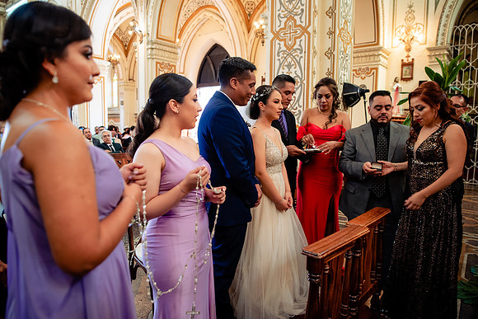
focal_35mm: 24
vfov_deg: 53.2
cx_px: 239
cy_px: 160
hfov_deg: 73.7
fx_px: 319
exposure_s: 1/100
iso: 1250
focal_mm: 24
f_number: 2.8
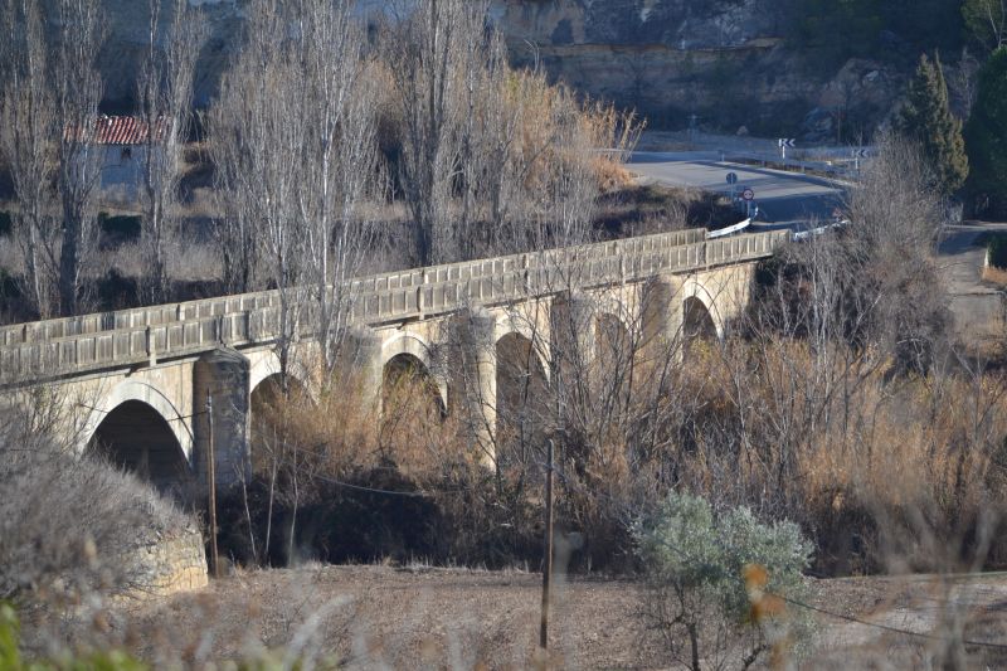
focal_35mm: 232
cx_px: 504
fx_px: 6502
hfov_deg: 8.9
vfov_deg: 5.9
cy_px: 336
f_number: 5
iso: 100
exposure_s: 1/400
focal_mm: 155
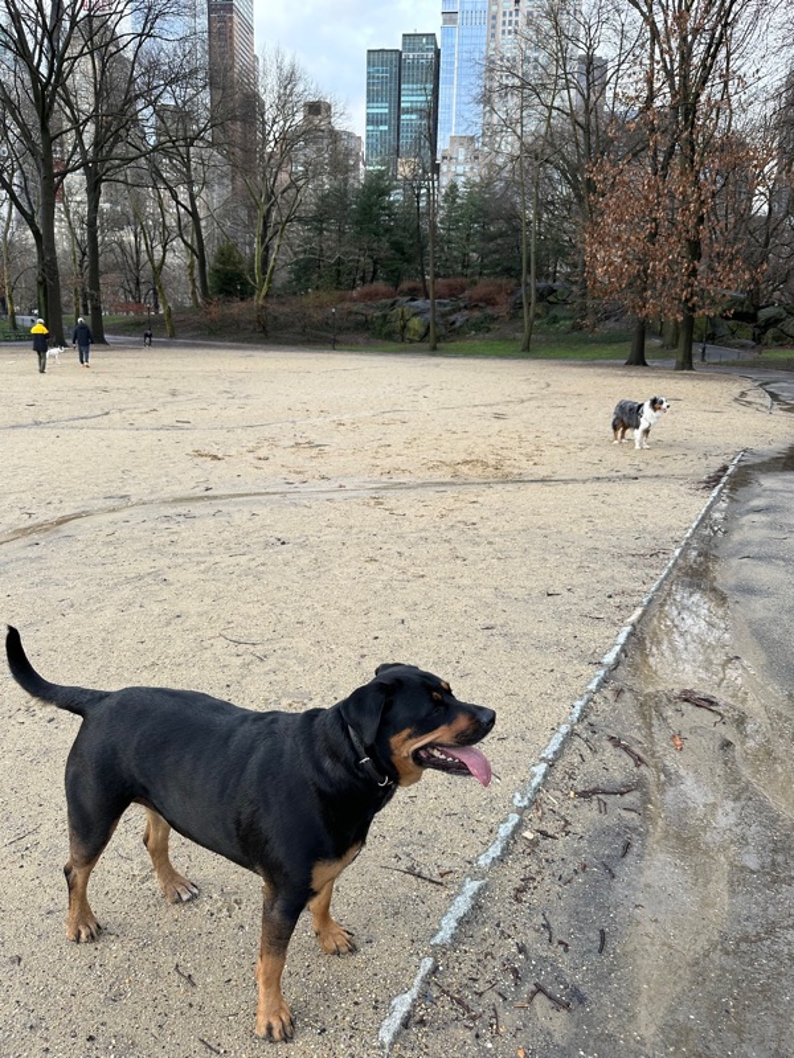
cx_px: 397
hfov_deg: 56.8
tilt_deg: -14.9
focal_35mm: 24
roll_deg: -1.9
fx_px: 734
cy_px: 529
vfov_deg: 71.6
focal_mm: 6.86
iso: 80
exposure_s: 1/309
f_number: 1.78
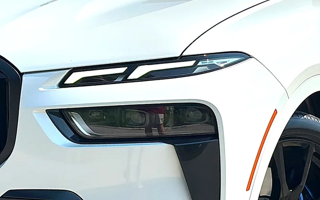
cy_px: 95
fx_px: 933
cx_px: 160
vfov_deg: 12.2
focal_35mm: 107
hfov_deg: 19.5
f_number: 1.78
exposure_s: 1/12346
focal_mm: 6.86
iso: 64
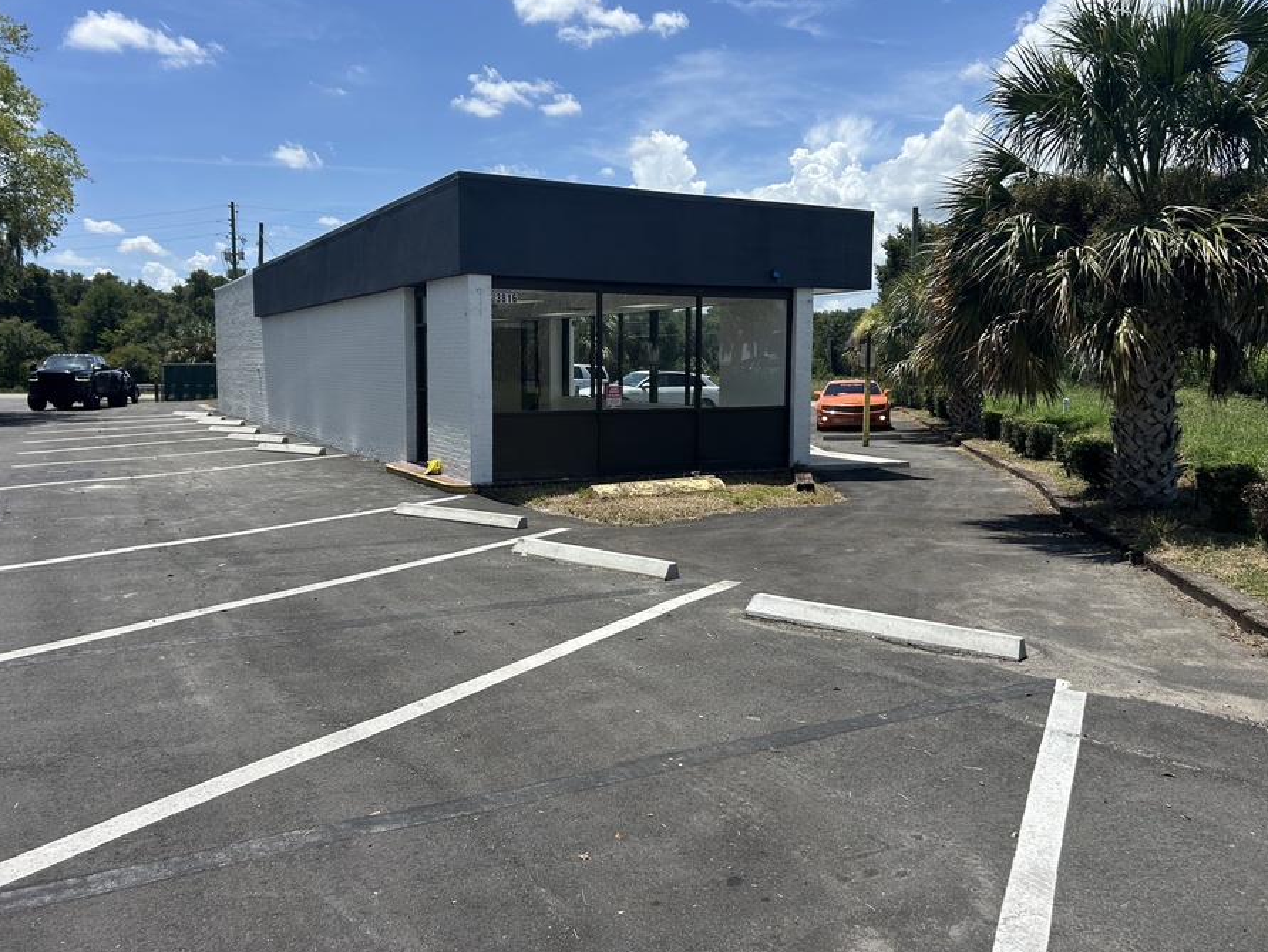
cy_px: 448
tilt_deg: -3.3
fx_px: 1026
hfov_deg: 63.4
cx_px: 615
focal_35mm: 28
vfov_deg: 49.8
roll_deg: +0.9
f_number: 1.5
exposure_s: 1/4630
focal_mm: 5.7
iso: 50
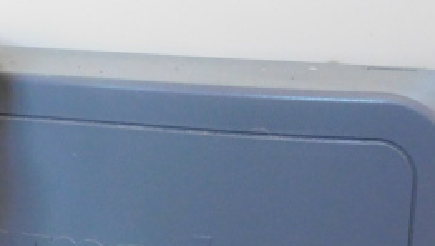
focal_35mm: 93
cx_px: 231
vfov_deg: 12.2
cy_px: 406
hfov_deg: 22.9
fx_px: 1074
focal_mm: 4.9
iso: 400
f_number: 3.2
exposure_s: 1/8
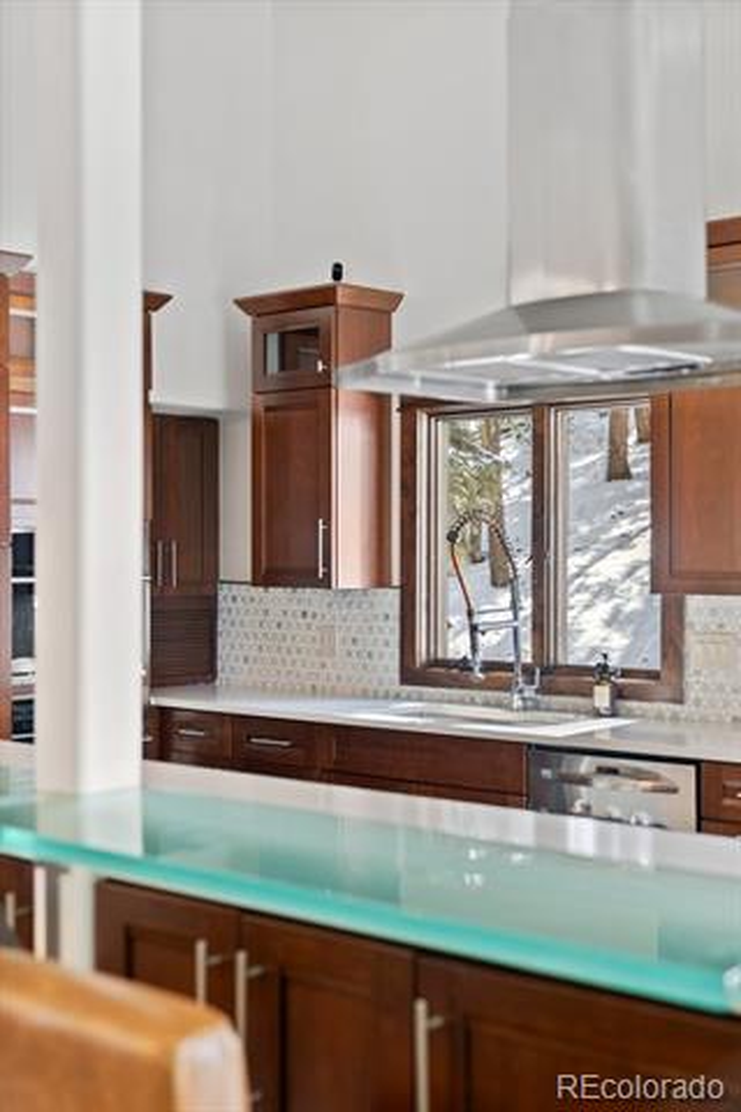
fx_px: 1513
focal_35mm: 49
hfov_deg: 27.5
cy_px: 556
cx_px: 370
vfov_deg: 40.3
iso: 800
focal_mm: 49
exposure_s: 1/15
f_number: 3.2
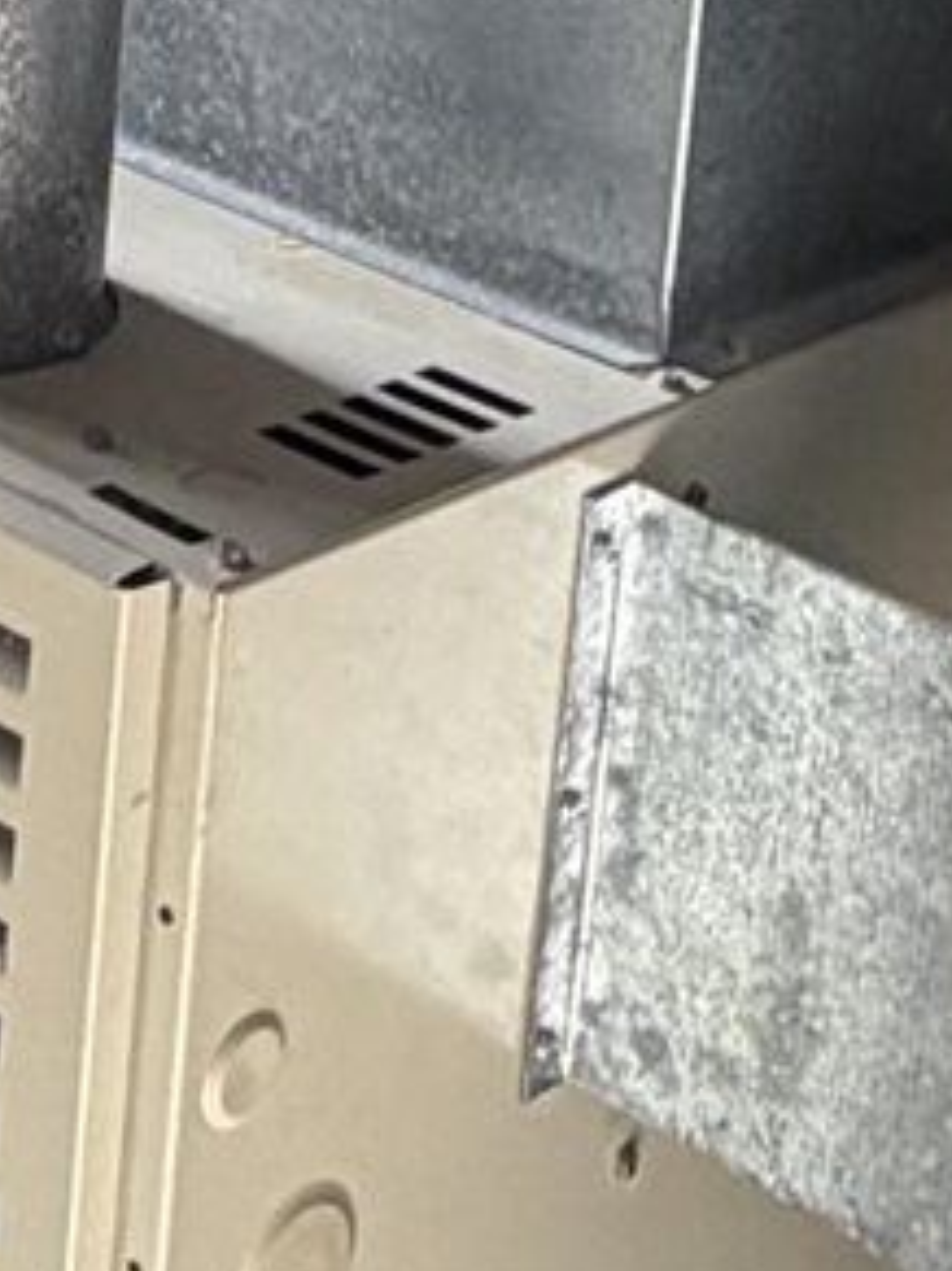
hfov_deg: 13.3
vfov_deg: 16.2
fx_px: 4073
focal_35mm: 111
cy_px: -660
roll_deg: -4.5
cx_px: 310
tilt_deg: -8.8
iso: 160
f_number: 2.2
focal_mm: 2.22
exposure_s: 1/60
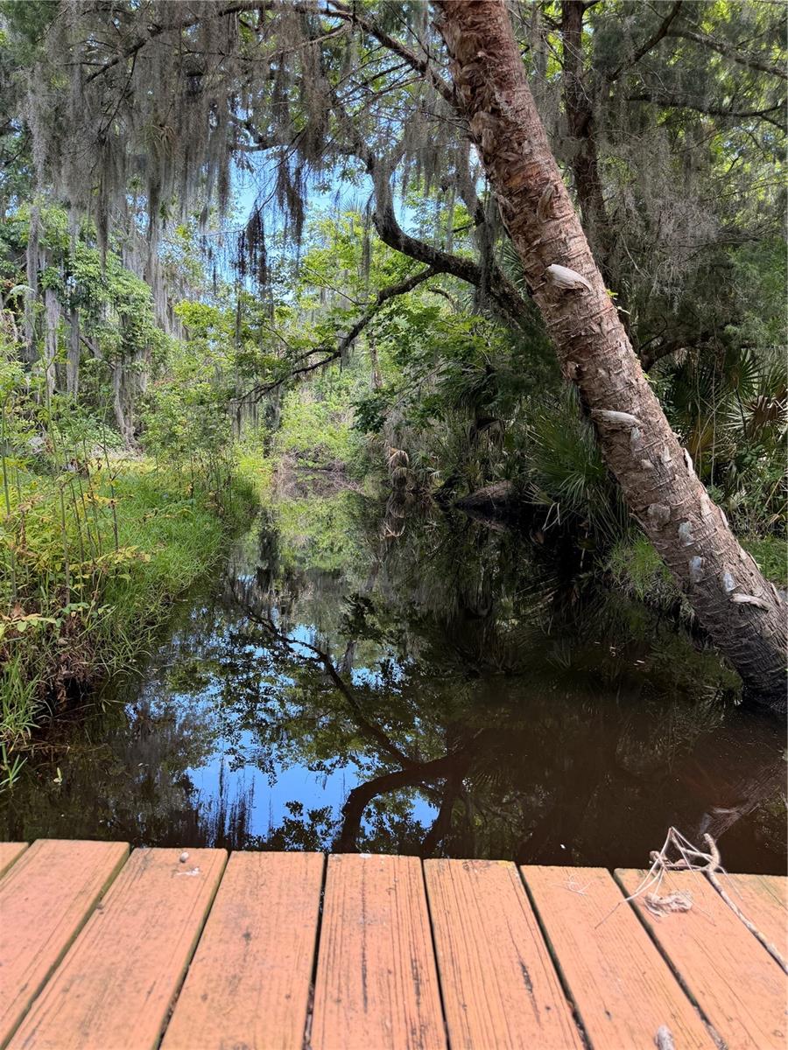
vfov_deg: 71.6
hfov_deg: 56.8
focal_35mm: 24
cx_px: 394
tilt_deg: -4.8
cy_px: 525
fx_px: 728
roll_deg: -3.0
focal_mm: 6.76
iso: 80
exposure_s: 1/183
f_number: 1.78
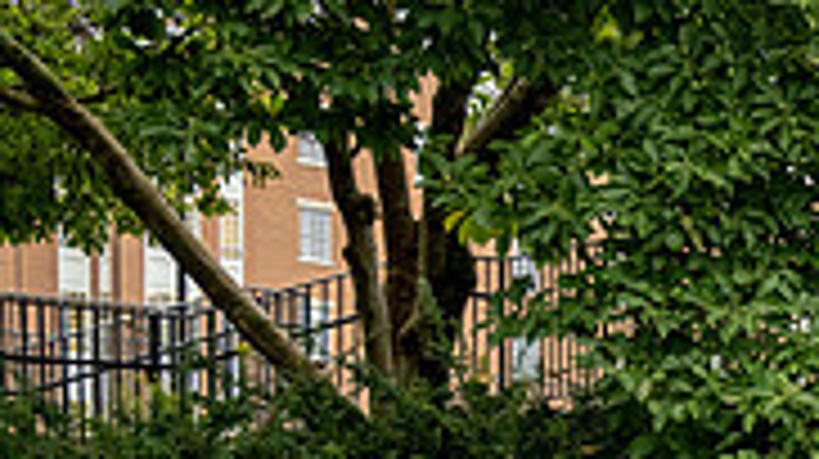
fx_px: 2170
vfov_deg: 11.5
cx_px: 1173
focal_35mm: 100
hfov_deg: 19.1
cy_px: 716
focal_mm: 25.5
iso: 1250
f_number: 4
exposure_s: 1/160
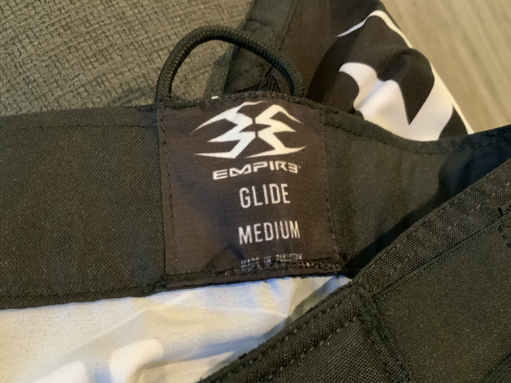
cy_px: 192
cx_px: 256
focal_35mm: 29
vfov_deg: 48.2
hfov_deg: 61.7
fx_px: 428
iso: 500
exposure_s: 1/24
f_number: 1.8
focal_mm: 3
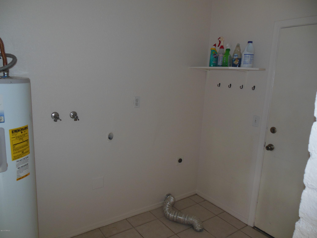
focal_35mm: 25
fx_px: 229
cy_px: 119
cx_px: 158
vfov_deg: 54.9
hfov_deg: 69.4
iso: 200
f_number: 3.2
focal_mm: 4.5
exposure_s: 1/25
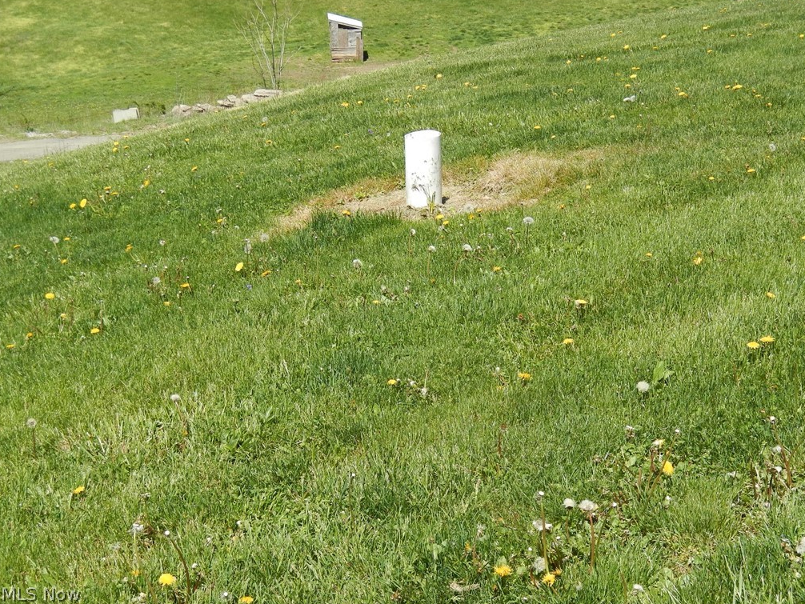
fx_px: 1349
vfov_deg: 25.2
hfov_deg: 33.2
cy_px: 300
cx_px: 407
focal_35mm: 58
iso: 125
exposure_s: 1/640
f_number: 4.1
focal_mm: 10.2
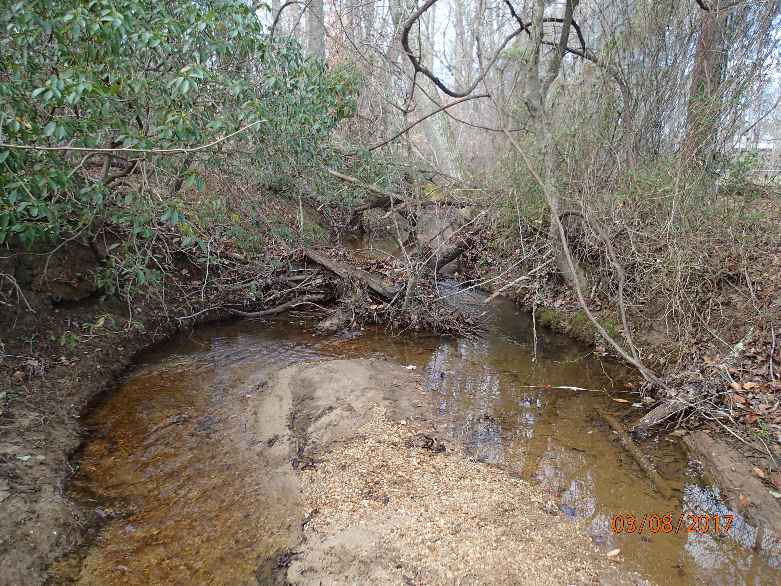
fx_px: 564
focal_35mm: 25
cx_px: 390
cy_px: 293
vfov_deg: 54.9
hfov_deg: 69.4
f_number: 2
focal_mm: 4.5
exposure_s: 1/500
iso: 200
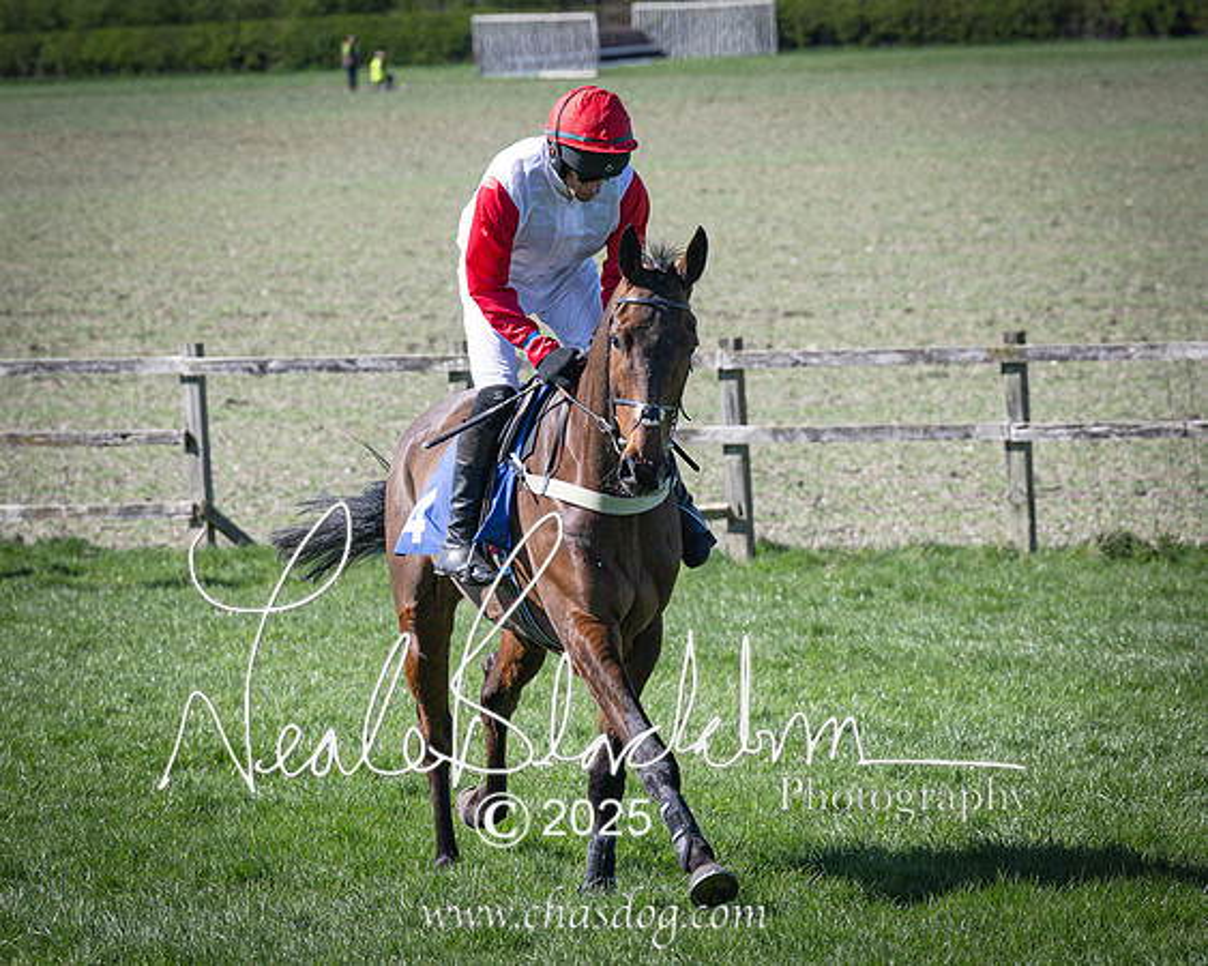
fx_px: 10465
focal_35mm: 293
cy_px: 486
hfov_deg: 6.6
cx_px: 345
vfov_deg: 5.3
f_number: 5
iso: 320
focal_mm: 130
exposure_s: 1/2000
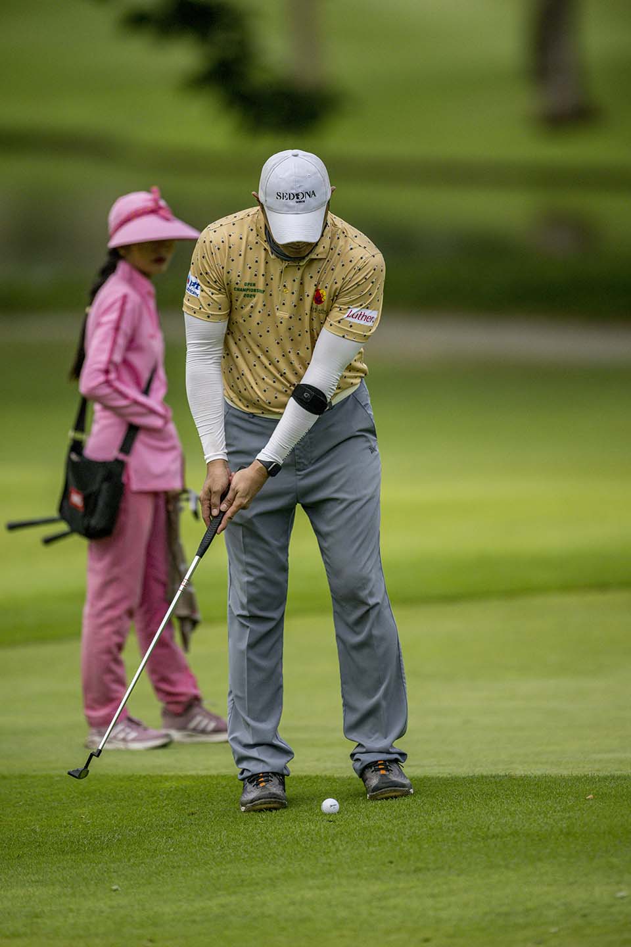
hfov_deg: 3.4
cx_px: 316
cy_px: 474
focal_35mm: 400
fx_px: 10516
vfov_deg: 5.2
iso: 360
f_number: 3.2
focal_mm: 400
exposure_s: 1/6400
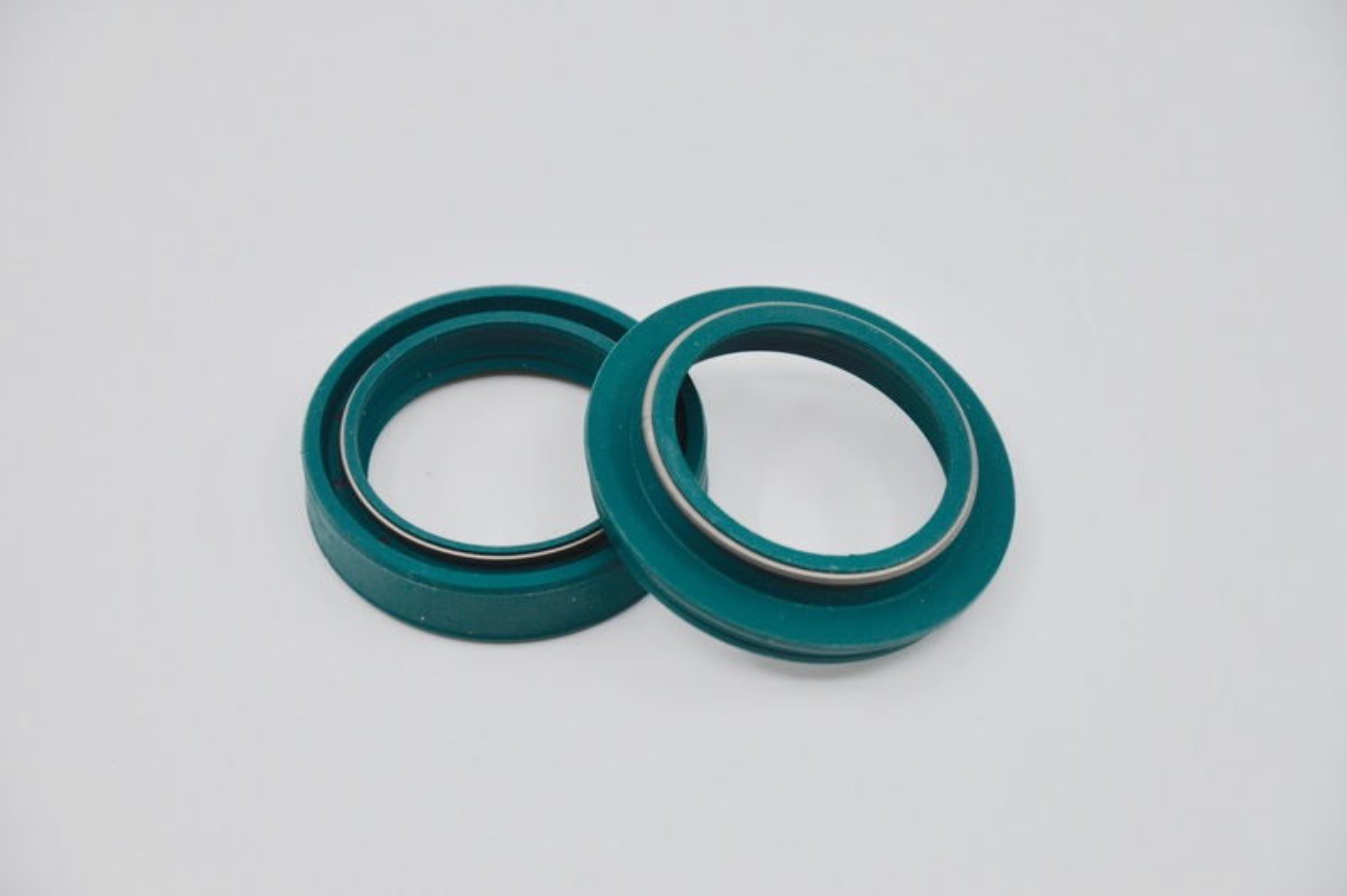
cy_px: 448
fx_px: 5888
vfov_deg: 8.7
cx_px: 674
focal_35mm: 158
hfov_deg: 13.1
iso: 100
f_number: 6.3
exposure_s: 1/160
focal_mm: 105
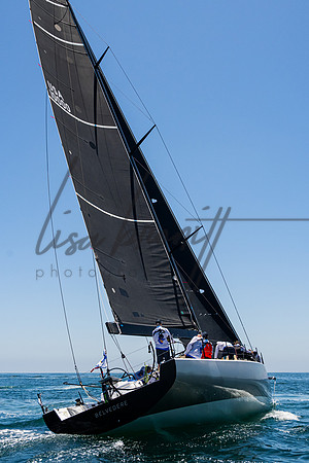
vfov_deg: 45.1
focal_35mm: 43
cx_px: 142
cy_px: 232
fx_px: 558
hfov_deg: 30.9
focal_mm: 28
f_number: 8
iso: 500
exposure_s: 1/2500
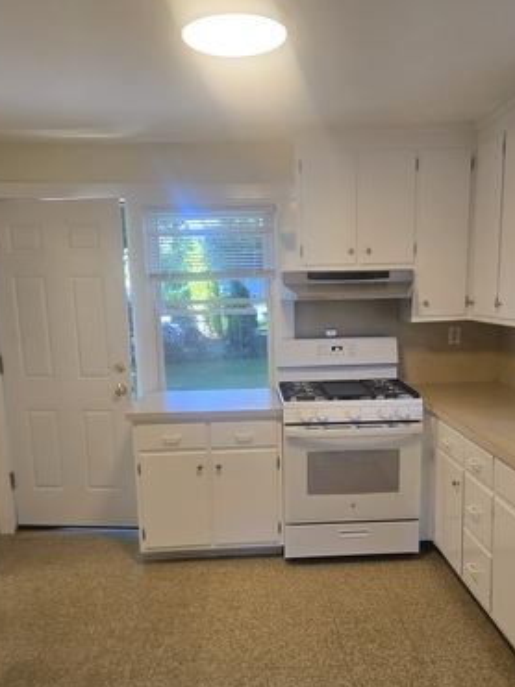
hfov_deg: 45.3
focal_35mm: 31
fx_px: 615
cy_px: 400
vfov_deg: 58.1
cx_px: 292
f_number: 1.8
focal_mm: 5.4
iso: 125
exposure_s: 1/120
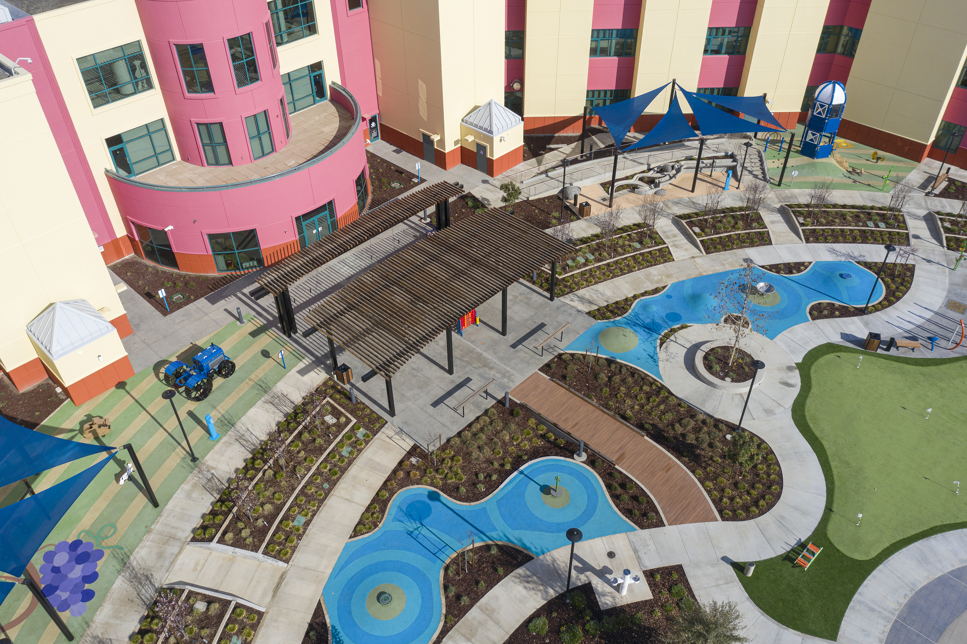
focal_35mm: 28
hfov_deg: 65.5
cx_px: 484
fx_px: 752
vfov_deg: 46.4
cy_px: 322
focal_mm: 10.26
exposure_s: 1/80
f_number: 4.5
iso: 100
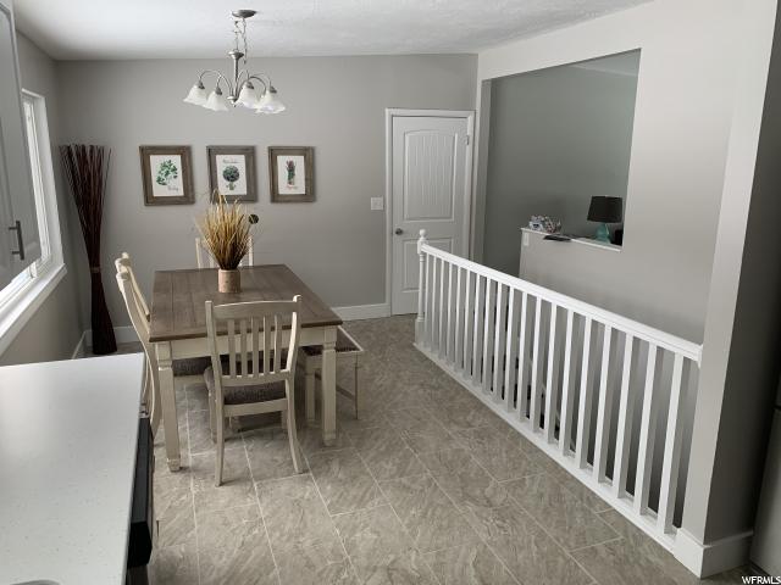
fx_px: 587
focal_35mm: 26
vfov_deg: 53.1
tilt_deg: -13.4
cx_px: 390
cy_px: 292
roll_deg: -0.2
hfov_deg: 67.3
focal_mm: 4.25
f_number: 1.8
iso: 32
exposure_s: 1/122
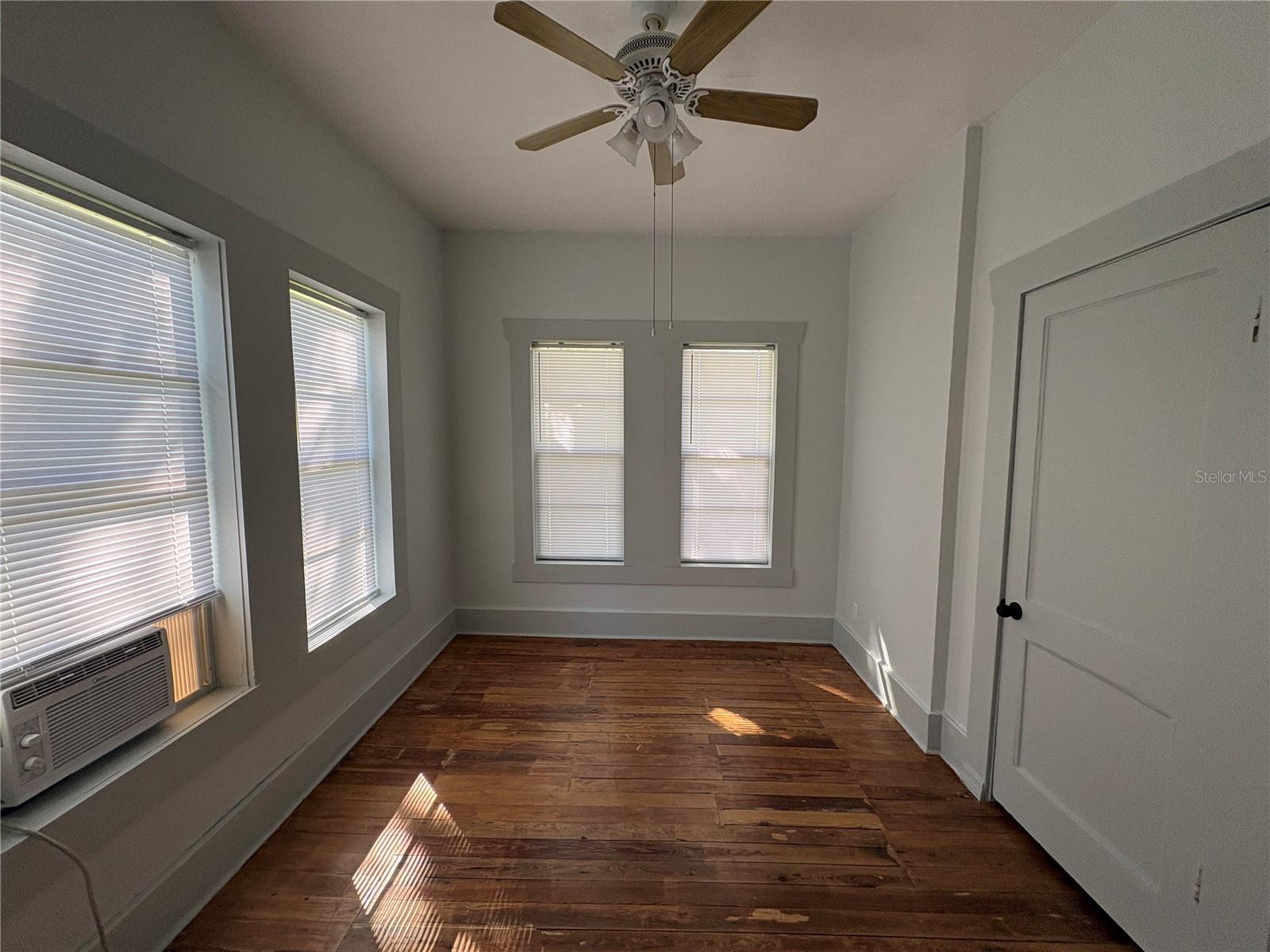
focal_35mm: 14
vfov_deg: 85.7
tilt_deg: -5.3
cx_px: 635
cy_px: 476
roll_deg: +0.3
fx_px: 514
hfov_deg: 102.1
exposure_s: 1/99
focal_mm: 2.22
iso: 160
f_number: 2.2
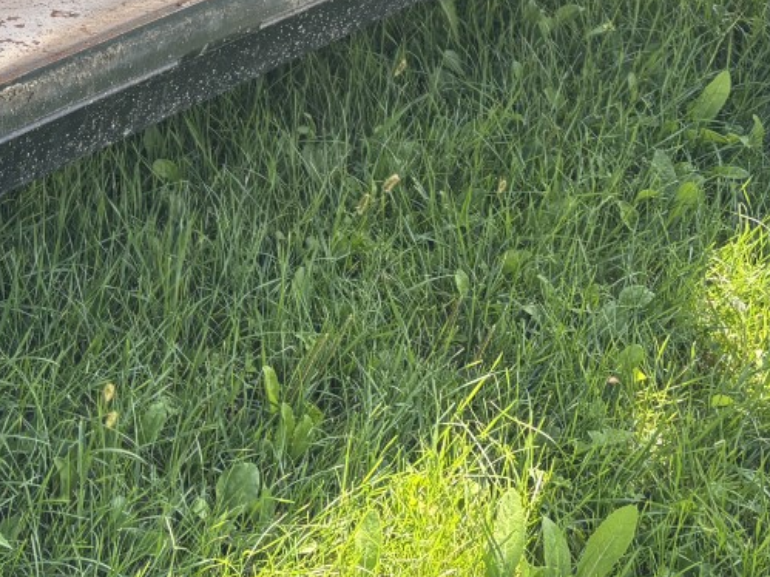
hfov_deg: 24.8
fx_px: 1668
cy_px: -185
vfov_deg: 18.2
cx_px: 9
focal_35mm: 75
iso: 50
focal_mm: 5.96
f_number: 1.6
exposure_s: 1/372
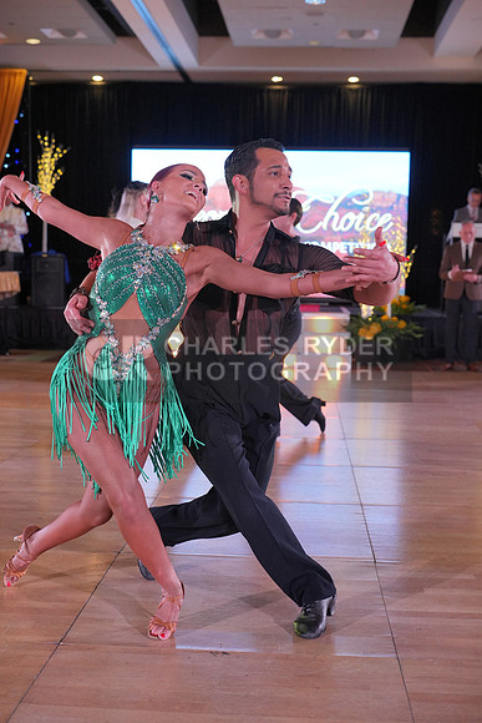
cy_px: 362
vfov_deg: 39.6
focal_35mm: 50
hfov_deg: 27.0
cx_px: 241
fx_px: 1003
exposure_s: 1/500
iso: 2500
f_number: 4
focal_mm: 50
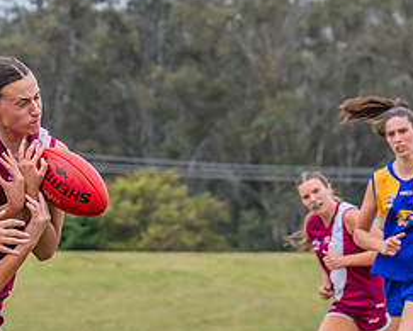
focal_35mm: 518
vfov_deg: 3.0
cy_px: 211
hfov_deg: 3.7
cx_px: -69
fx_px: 6339
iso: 800
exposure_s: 1/1250
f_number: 9
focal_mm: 170
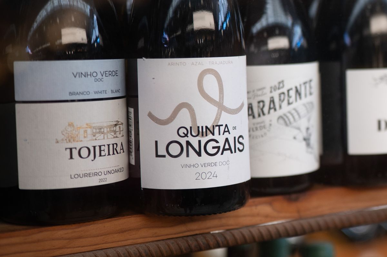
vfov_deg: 15.6
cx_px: 394
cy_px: 92
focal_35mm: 87
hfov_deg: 22.4
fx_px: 938
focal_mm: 35
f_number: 1.4
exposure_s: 1/160
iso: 360
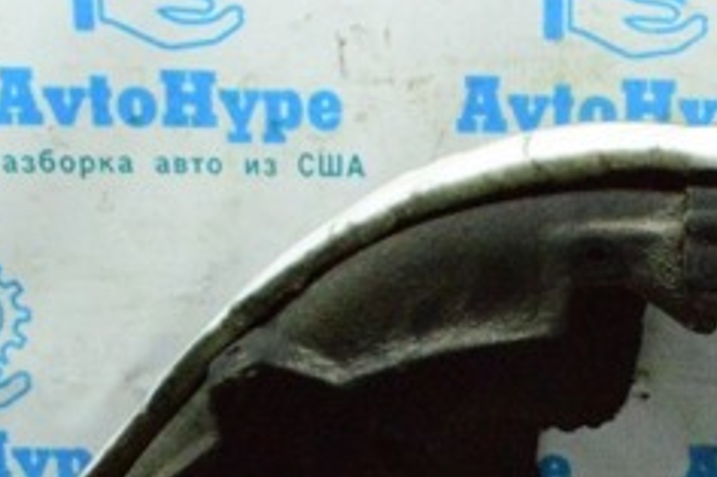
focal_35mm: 85
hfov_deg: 23.0
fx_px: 1699
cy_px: 545
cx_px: 684
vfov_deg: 15.5
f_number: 25
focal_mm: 21
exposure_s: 1/50
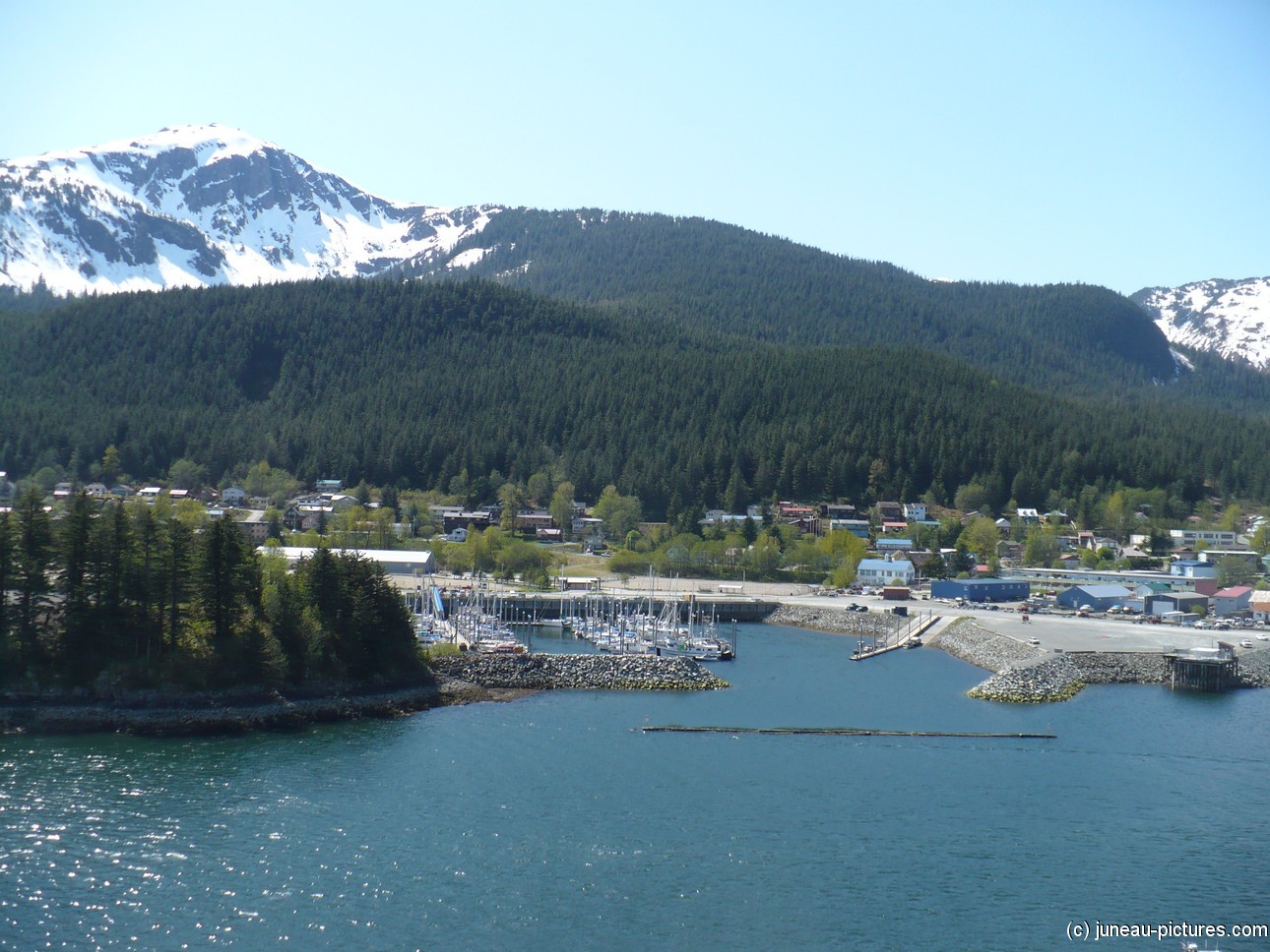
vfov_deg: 38.7
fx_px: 1358
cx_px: 635
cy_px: 476
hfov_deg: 50.1
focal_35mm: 37
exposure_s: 1/1000
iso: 100
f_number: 2.8
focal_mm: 6.1
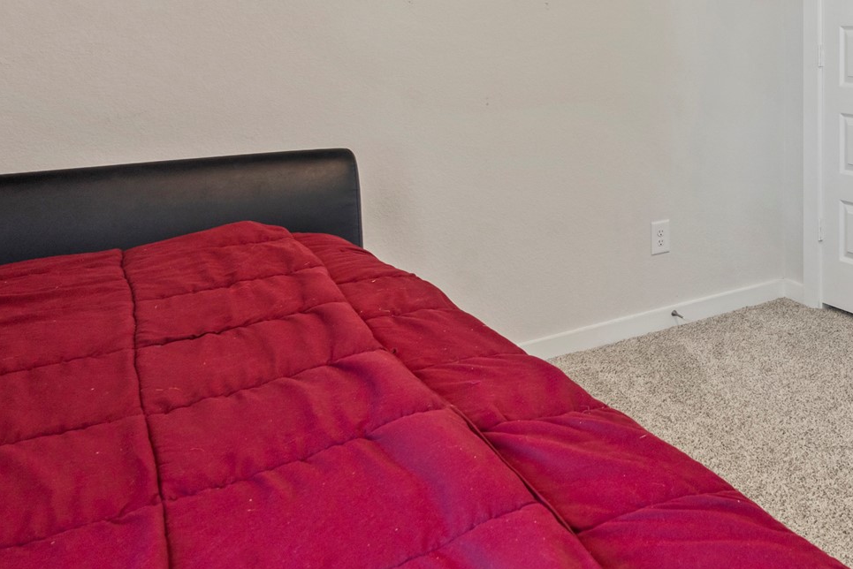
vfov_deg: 32.7
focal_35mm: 37
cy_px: -11
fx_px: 880
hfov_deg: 46.0
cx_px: 789
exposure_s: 1
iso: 400
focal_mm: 16.5
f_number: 8
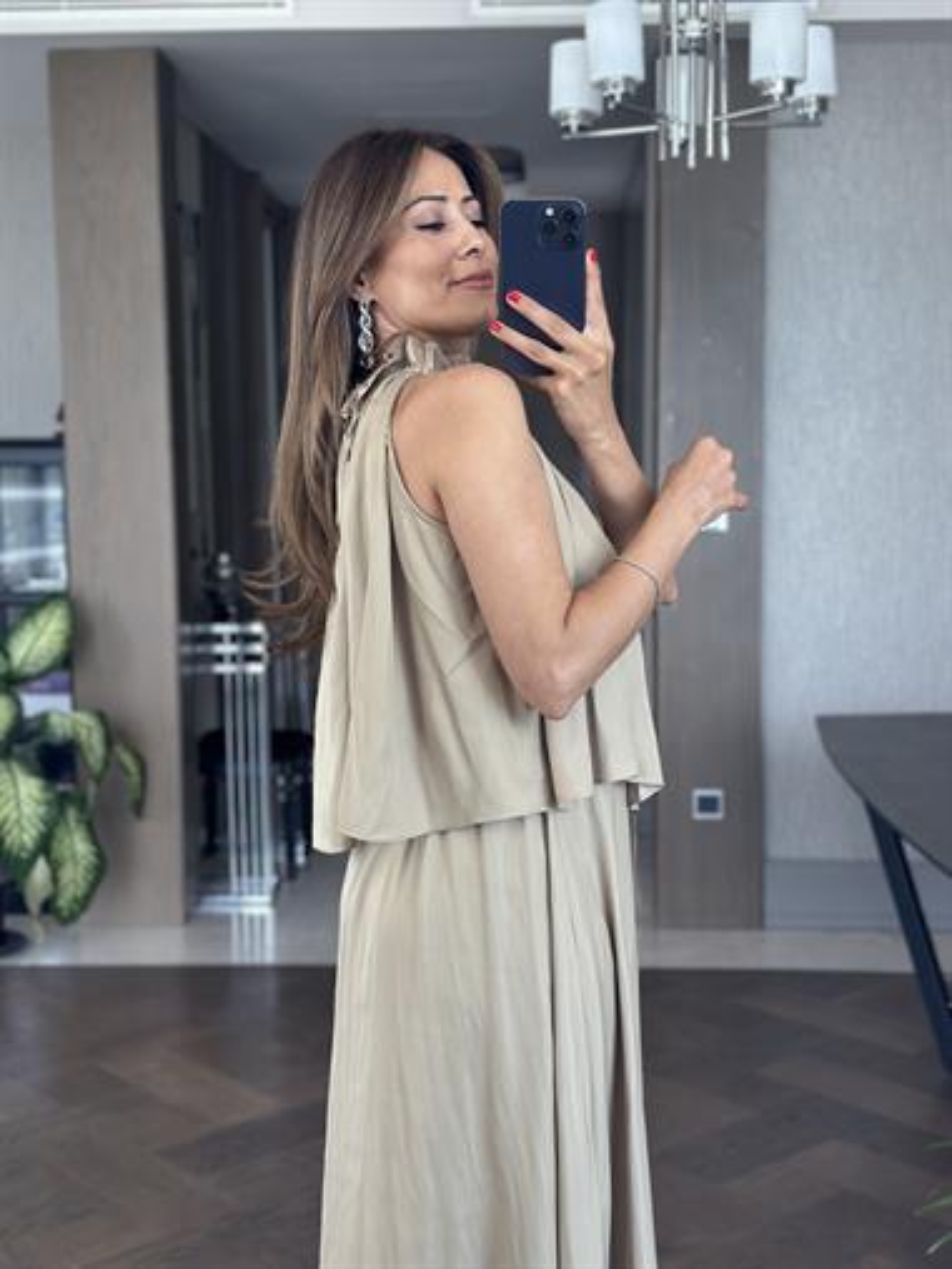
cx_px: 476
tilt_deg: -16.8
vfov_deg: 39.6
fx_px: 1759
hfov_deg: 30.3
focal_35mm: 48
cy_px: 634
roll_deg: +0.5
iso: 125
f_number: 1.78
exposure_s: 1/142
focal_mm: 6.86
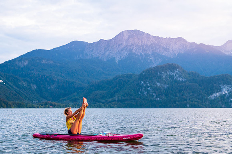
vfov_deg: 23.0
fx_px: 380
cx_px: 116
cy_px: 77
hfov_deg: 34.0
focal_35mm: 59
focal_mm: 59
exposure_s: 1/125
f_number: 8
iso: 640
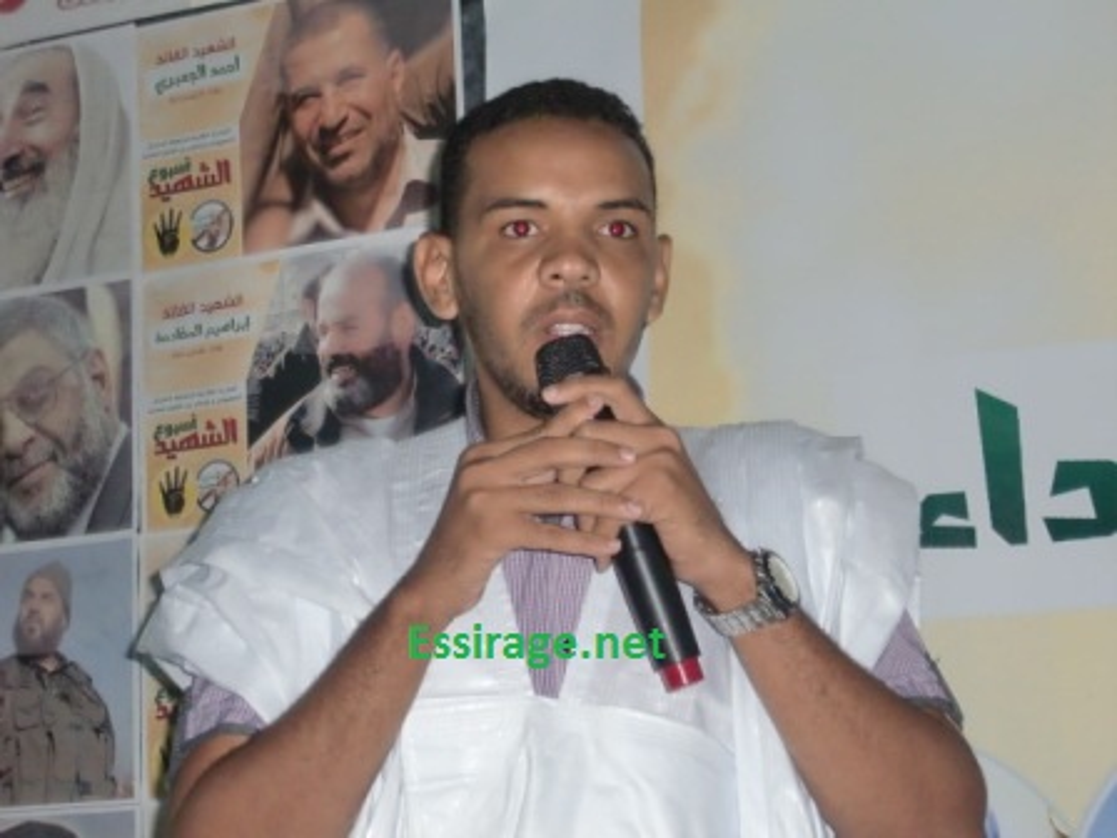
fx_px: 2872
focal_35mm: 89
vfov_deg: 16.6
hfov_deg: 22.0
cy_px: 419
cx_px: 558
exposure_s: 1/60
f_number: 4.8
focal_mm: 15.7
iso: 400
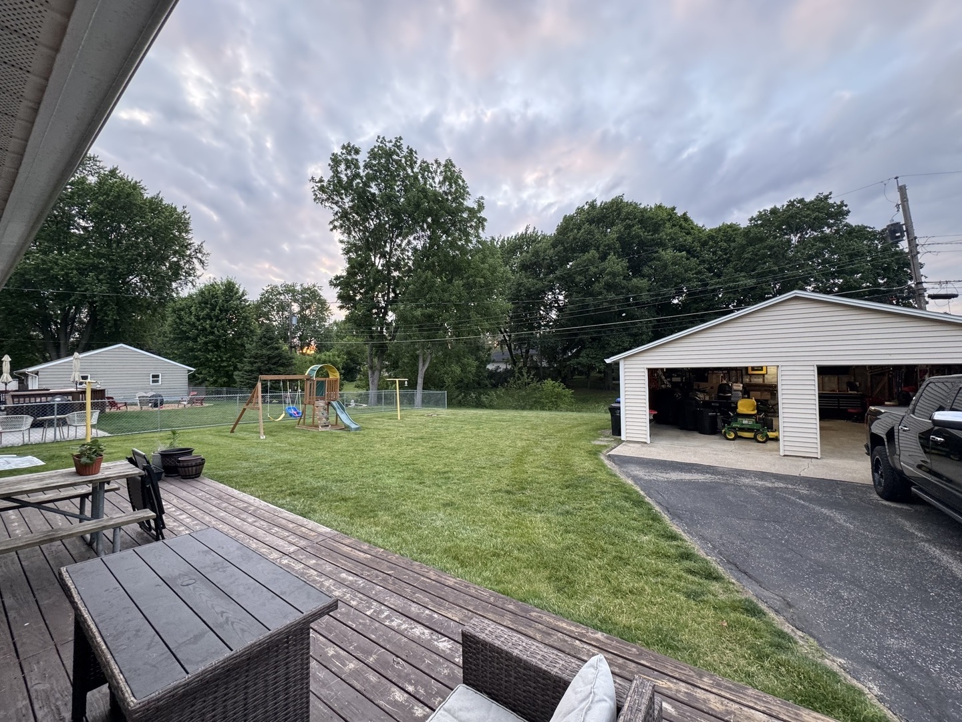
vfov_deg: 85.7
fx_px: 389
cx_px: 481
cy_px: 361
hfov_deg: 102.1
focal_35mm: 14
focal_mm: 2.22
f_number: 2.2
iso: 200
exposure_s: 1/99
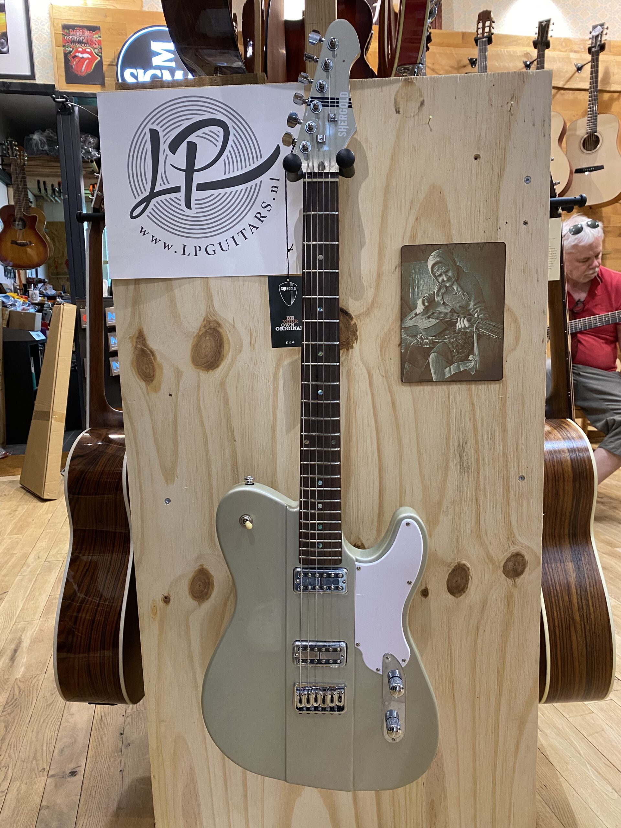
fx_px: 622
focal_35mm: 26
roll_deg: +0.9
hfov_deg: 53.1
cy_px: 414
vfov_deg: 67.3
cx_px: 310
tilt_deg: -7.7
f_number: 1.8
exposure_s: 1/50
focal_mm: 4.25
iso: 200
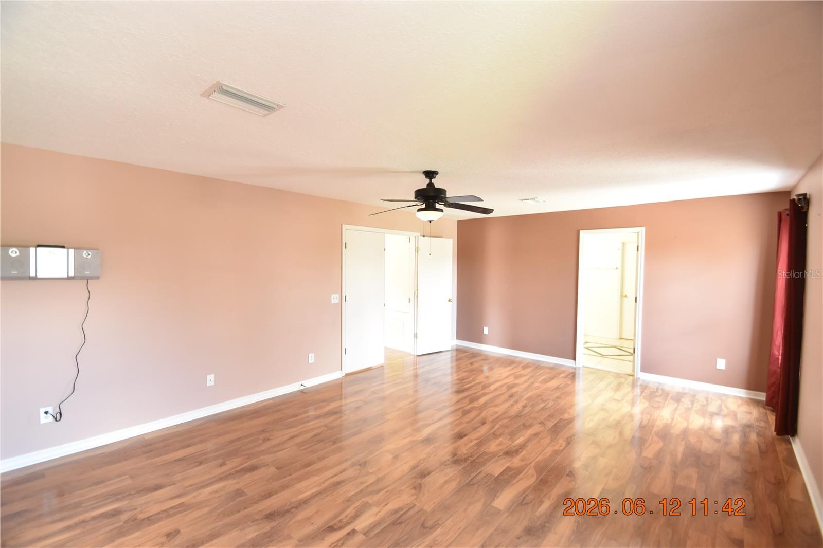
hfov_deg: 100.4
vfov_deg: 77.3
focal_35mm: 15
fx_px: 343
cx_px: 412
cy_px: 274
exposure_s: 1/30
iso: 800
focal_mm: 10
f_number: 3.5
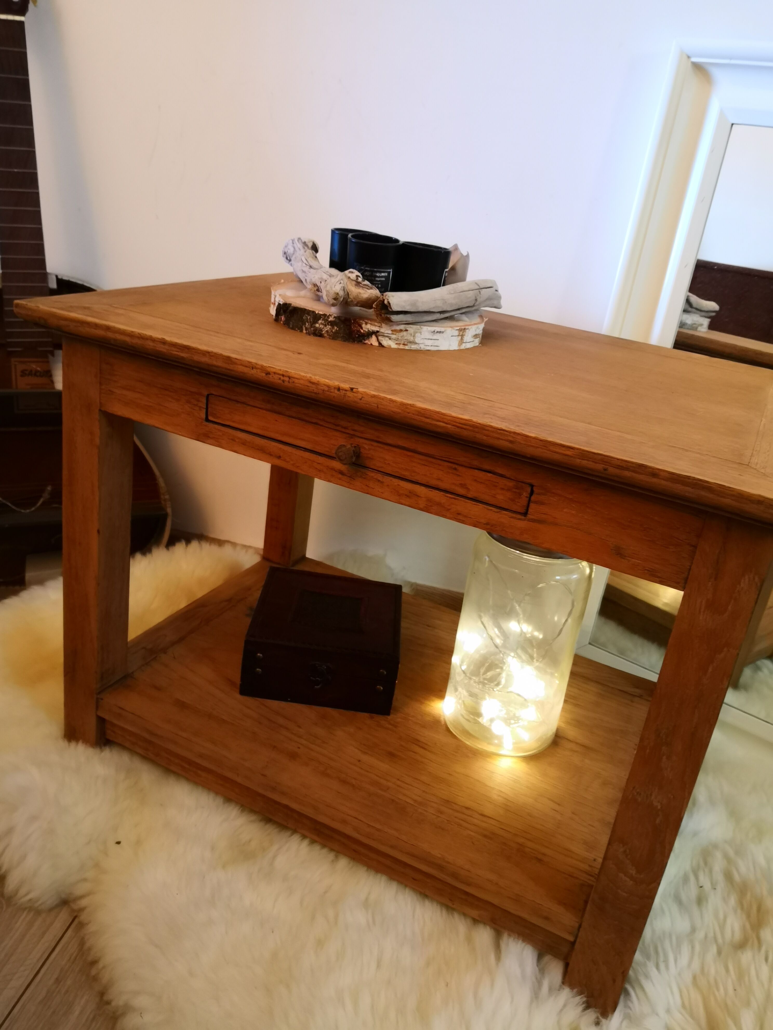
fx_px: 804
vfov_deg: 65.3
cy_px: 515
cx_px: 386
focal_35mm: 27
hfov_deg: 51.4
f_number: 1.6
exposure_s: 1/20
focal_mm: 3.95
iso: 500
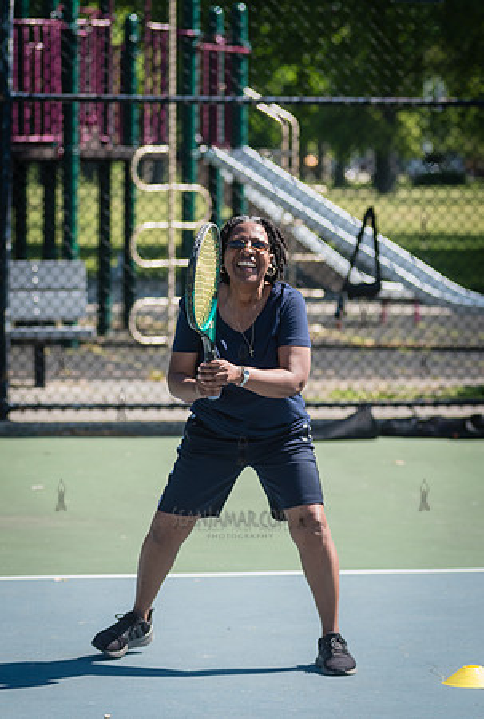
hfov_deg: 8.2
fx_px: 3371
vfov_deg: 12.2
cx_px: 253
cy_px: 360
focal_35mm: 168
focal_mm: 112
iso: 200
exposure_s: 1/1250
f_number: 3.5
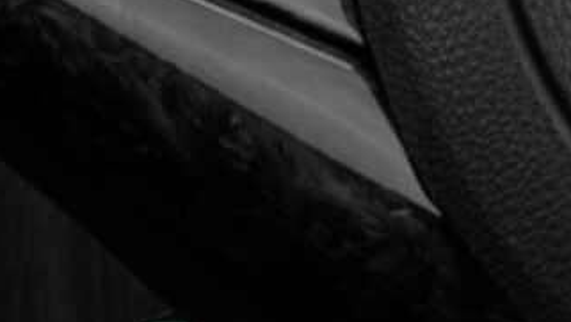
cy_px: -156
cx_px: 802
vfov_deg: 2.8
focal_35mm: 438
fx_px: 6638
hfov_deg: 4.9
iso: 500
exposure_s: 1/125
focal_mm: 35
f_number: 6.3
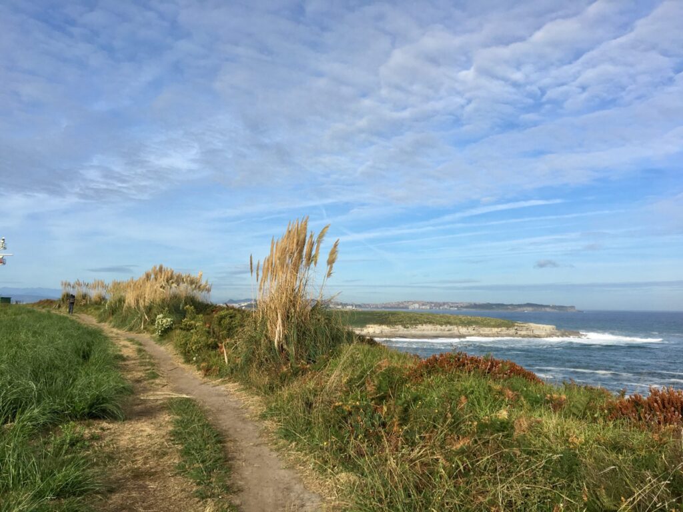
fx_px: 572
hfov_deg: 61.7
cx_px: 342
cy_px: 256
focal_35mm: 29
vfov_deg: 48.2
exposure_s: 1/1789
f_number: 2.2
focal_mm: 4.15
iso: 25
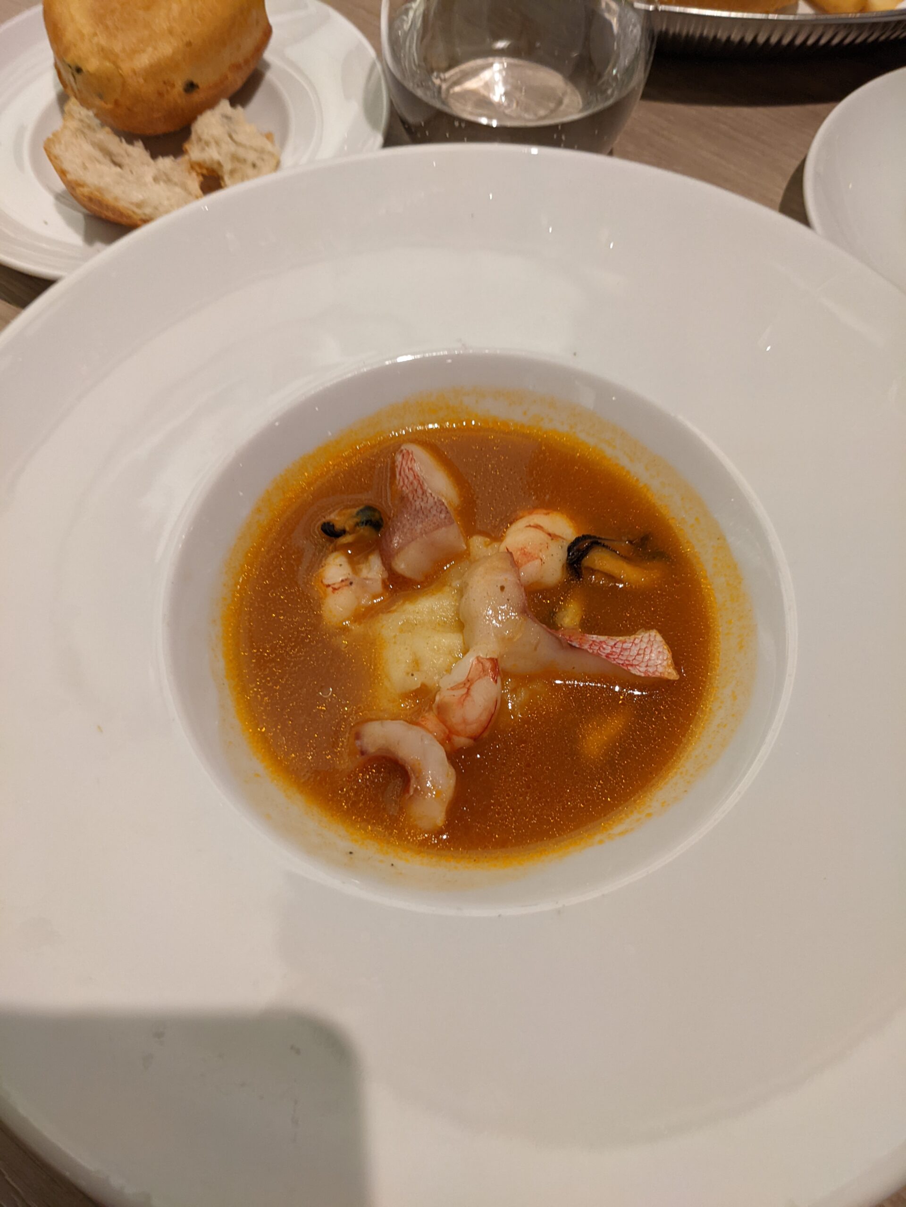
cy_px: 604
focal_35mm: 27
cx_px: 453
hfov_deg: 51.4
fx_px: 942
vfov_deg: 65.3
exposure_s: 1/49.9
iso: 182
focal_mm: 4.38
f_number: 1.73
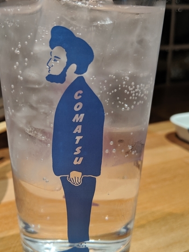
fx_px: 291
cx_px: 71
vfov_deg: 46.8
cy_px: 125
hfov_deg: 35.8
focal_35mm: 40
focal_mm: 4.44
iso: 97
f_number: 1.8
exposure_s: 1/25
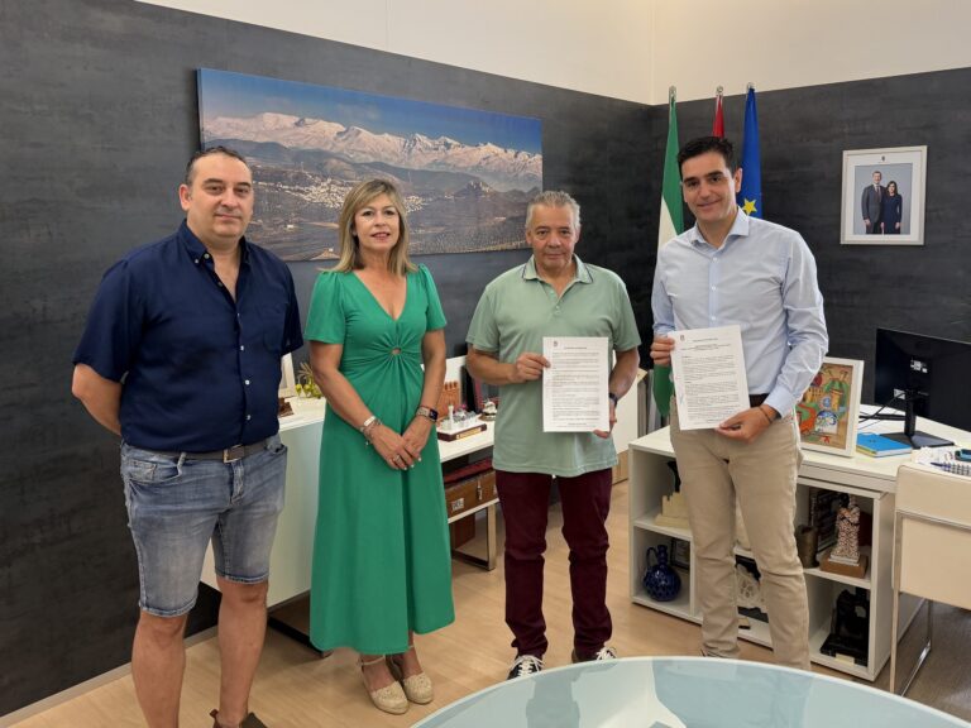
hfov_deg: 71.6
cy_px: 364
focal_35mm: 24
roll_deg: +0.9
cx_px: 486
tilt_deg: -5.2
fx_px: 673
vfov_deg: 56.8
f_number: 1.78
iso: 200
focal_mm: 6.76
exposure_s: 1/100
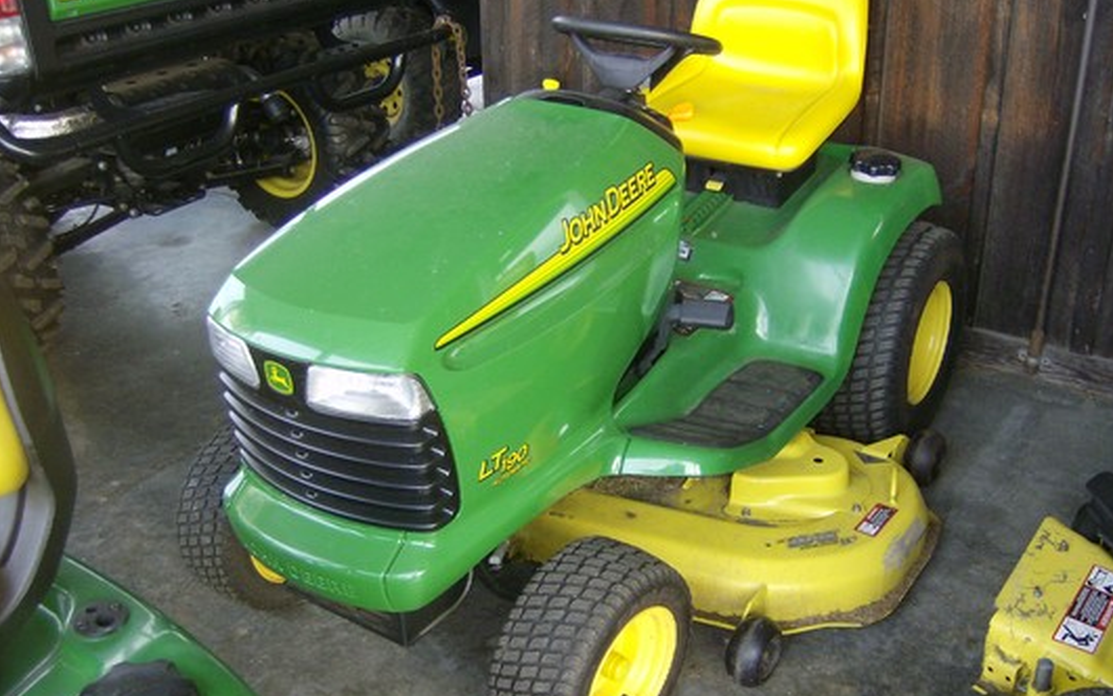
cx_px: 566
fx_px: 1183
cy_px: 346
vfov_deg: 32.8
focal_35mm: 39
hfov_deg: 50.4
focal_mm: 6
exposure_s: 1/64
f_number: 2.8
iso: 140
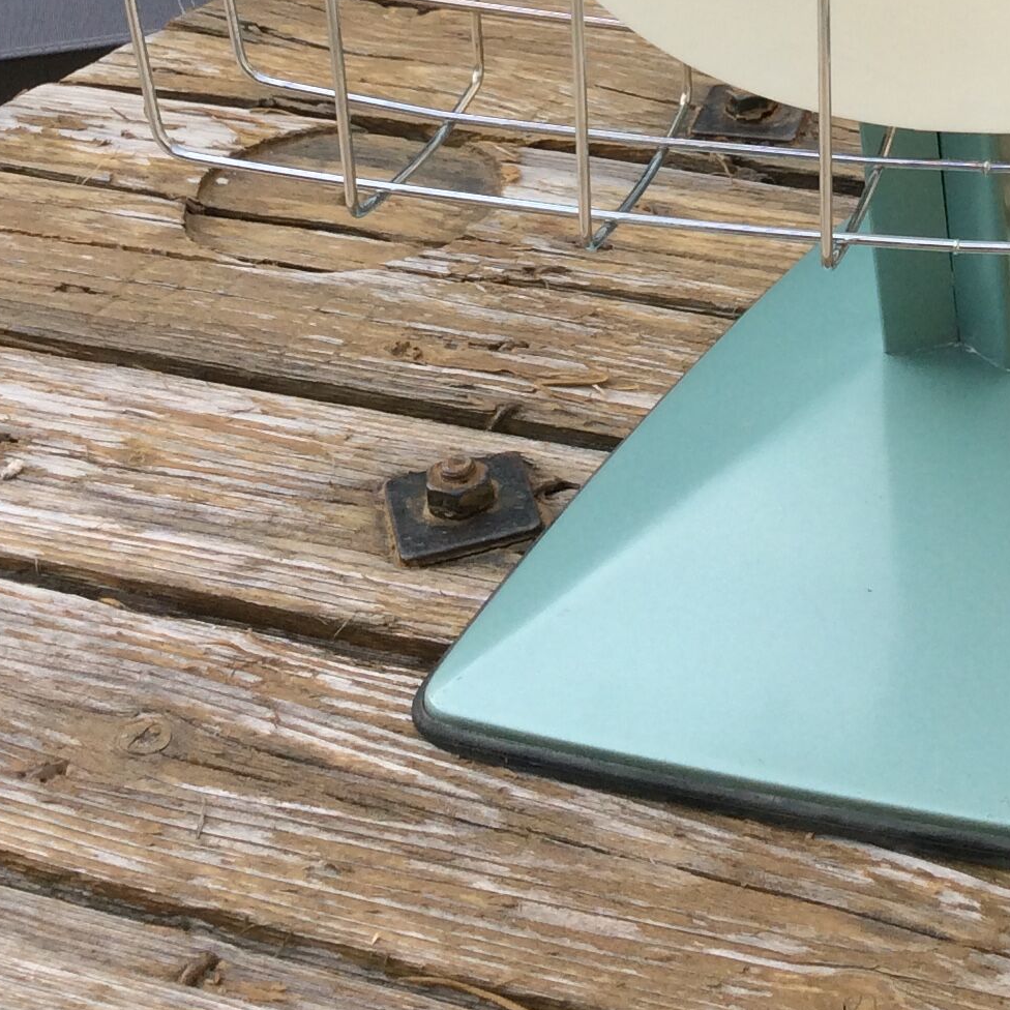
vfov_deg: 21.8
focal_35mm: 75
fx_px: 2476
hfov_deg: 22.5
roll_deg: -0.3
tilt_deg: -22.9
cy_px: -112
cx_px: 907
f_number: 2.4
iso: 32
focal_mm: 3.3
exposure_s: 1/414
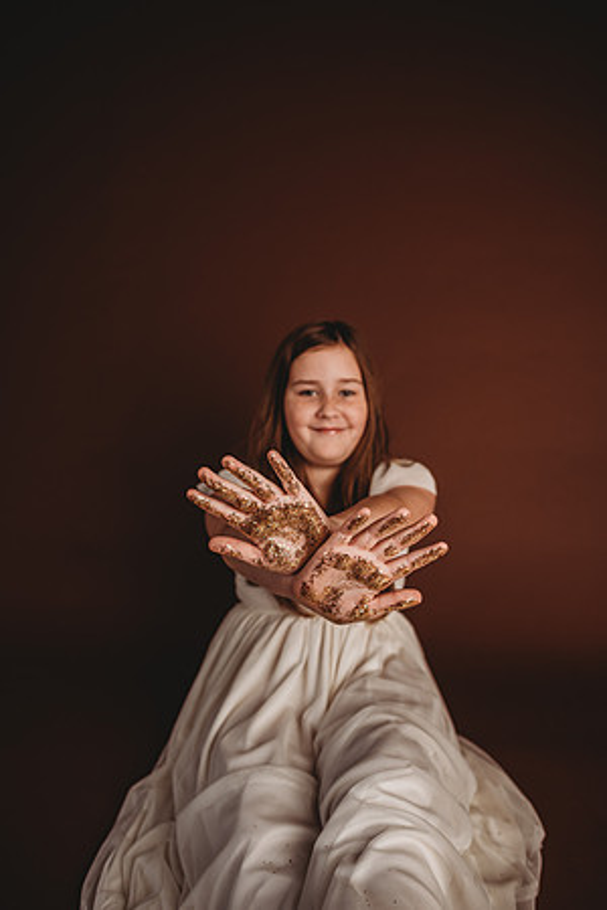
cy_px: 455
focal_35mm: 24
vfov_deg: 73.7
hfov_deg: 53.1
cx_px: 304
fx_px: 607
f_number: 3.2
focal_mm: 24
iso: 100
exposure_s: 1/160
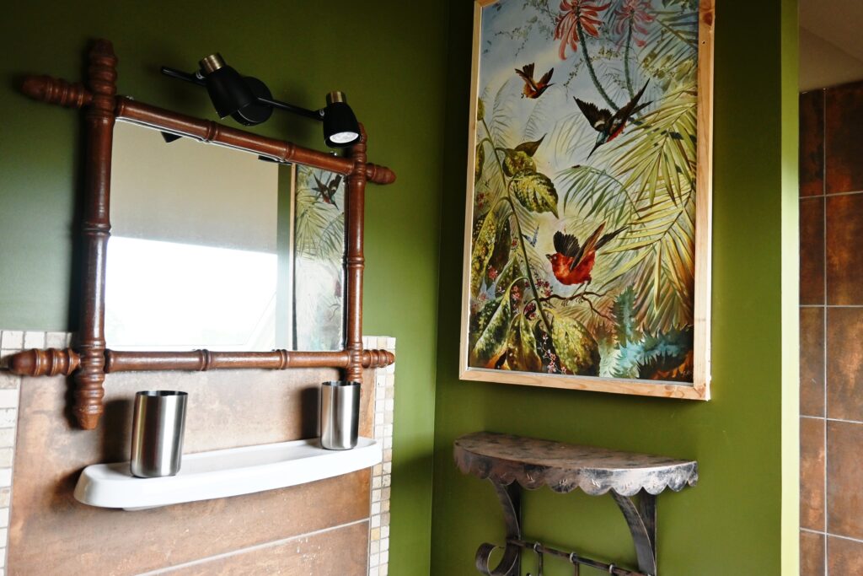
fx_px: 575
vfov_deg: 53.1
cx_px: 432
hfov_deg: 73.7
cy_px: 288
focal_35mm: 24
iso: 400
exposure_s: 1/160
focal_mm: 16
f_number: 3.5
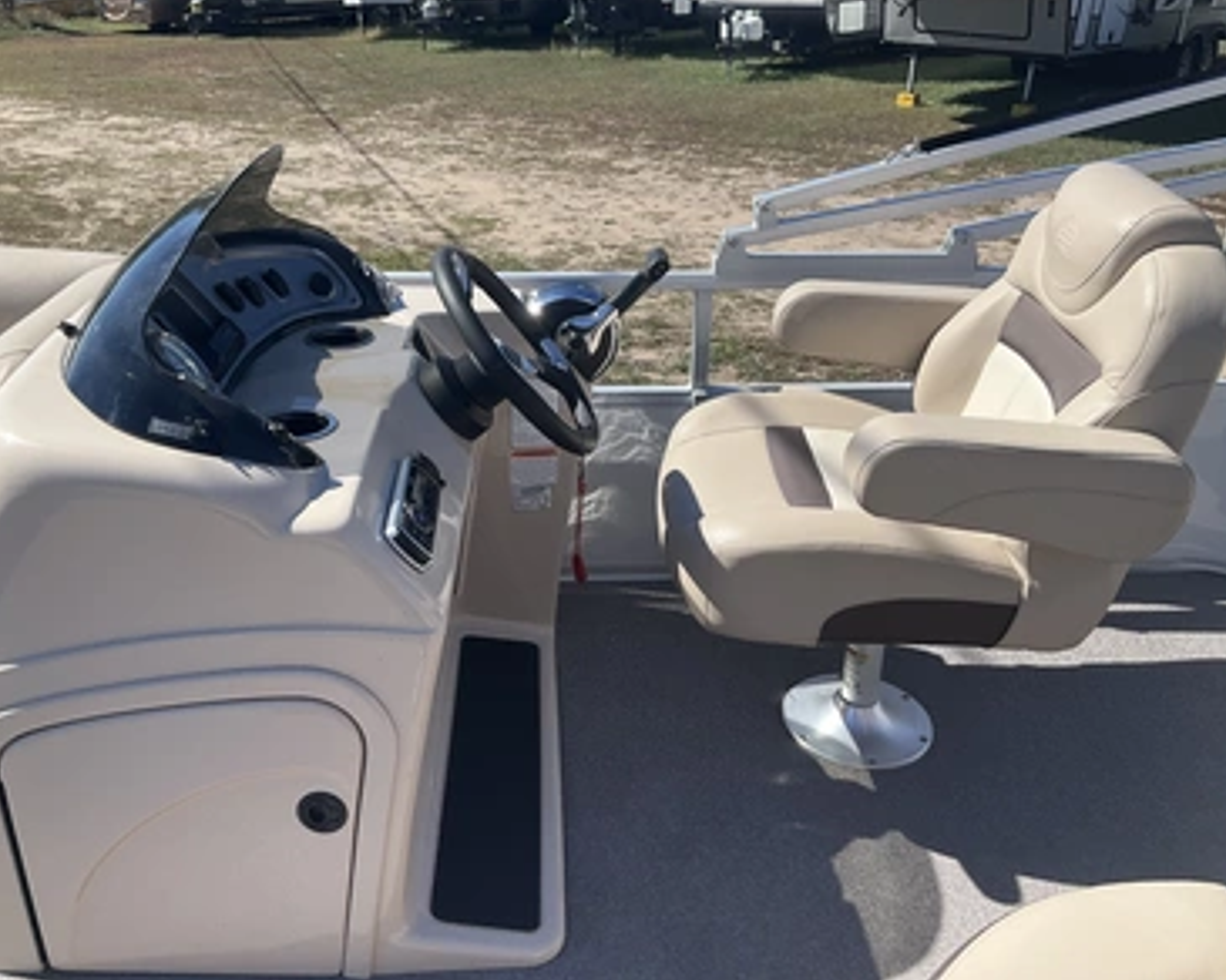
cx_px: 578
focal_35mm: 31
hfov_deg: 57.1
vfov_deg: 47.1
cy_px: 480
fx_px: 1125
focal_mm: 3
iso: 25
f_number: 1.8
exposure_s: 1/1412
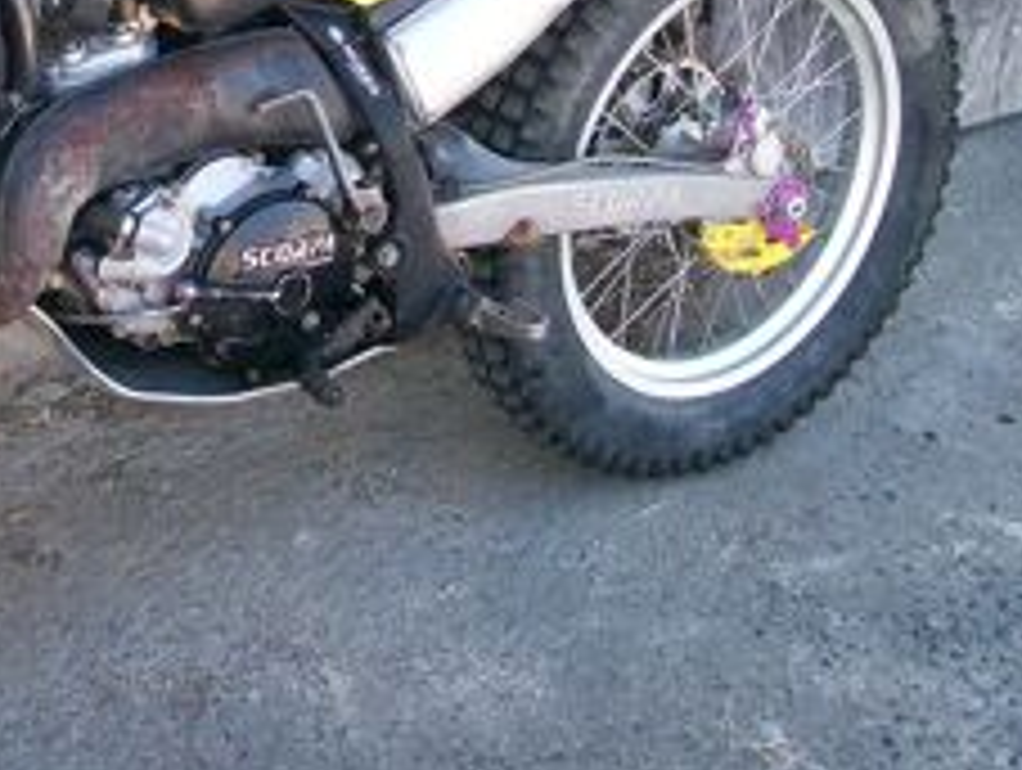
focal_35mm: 76
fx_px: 2247
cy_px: 90
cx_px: 108
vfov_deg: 19.1
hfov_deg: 24.9
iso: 80
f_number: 2.7
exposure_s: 1/141
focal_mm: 6
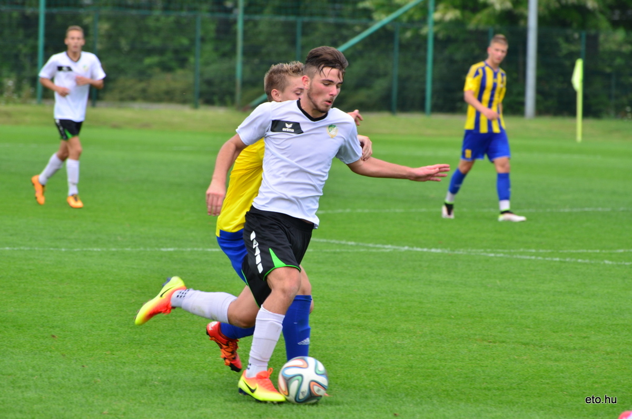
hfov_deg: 7.1
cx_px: 316
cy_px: 210
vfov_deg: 4.7
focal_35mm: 292
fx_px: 5125
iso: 250
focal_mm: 195
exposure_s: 1/500
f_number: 5.6
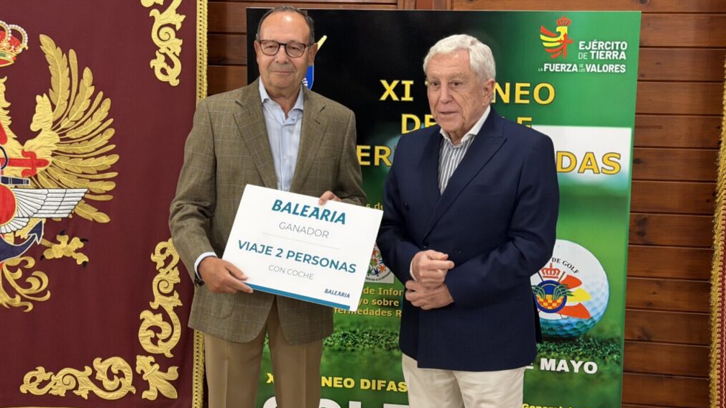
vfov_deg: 22.6
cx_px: 367
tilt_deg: -7.0
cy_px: 170
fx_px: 1020
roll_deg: -1.5
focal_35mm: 53
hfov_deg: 39.2
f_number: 1.78
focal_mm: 6.76
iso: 500
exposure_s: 1/25
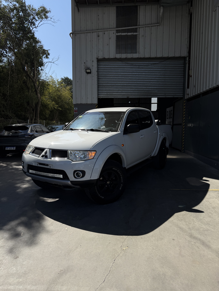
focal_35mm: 24
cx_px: 110
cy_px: 146
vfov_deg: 71.6
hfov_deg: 56.8
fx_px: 202
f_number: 1.78
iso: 80
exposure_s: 1/4673
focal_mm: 6.76
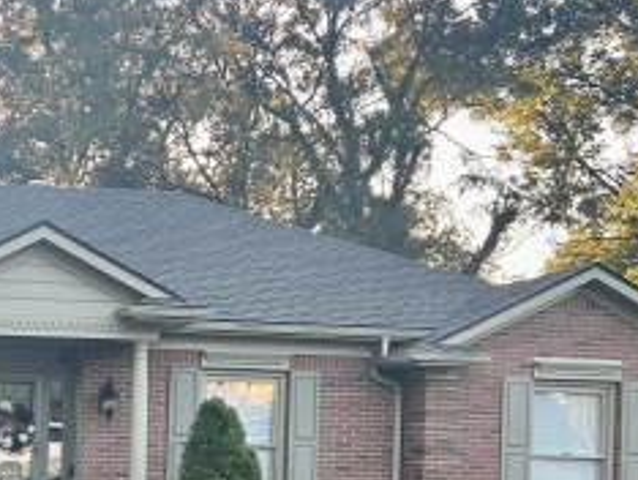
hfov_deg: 24.7
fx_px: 1365
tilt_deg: +0.1
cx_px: -40
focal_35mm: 74
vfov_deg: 19.6
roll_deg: -1.3
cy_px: 431
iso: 40
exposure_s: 1/183
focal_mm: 5.7
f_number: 1.5
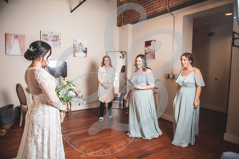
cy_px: 80
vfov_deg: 53.2
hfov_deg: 73.7
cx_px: 120
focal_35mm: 24
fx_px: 159
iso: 100
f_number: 2.8
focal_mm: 24
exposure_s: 1/125
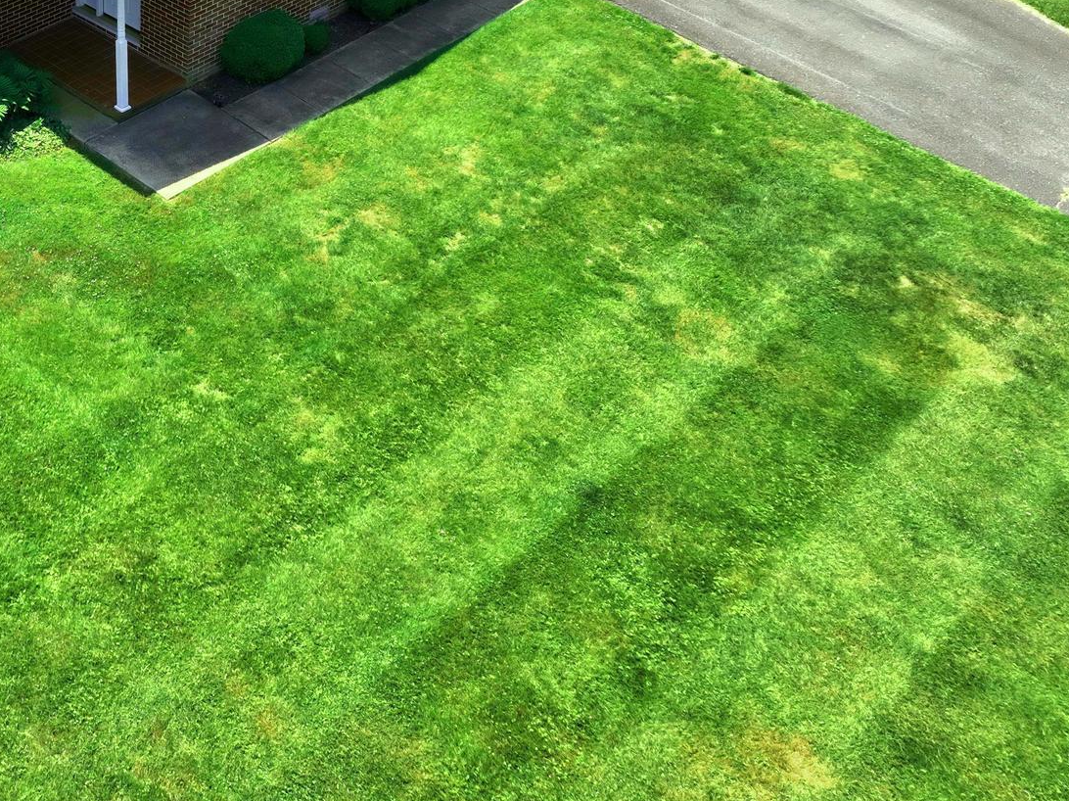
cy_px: 87
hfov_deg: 38.9
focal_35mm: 45
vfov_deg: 30.8
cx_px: 88
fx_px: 1389
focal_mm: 12.29
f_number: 5.6
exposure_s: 1/1250
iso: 400
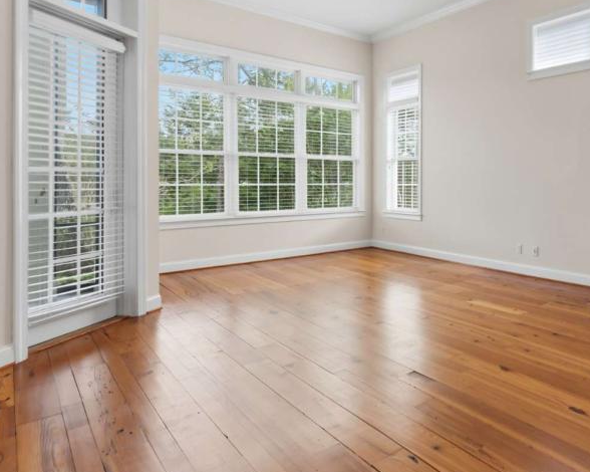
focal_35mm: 23
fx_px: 401
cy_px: 182
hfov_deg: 60.2
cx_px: 543
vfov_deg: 60.2
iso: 160
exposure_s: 1/60
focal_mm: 12
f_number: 8
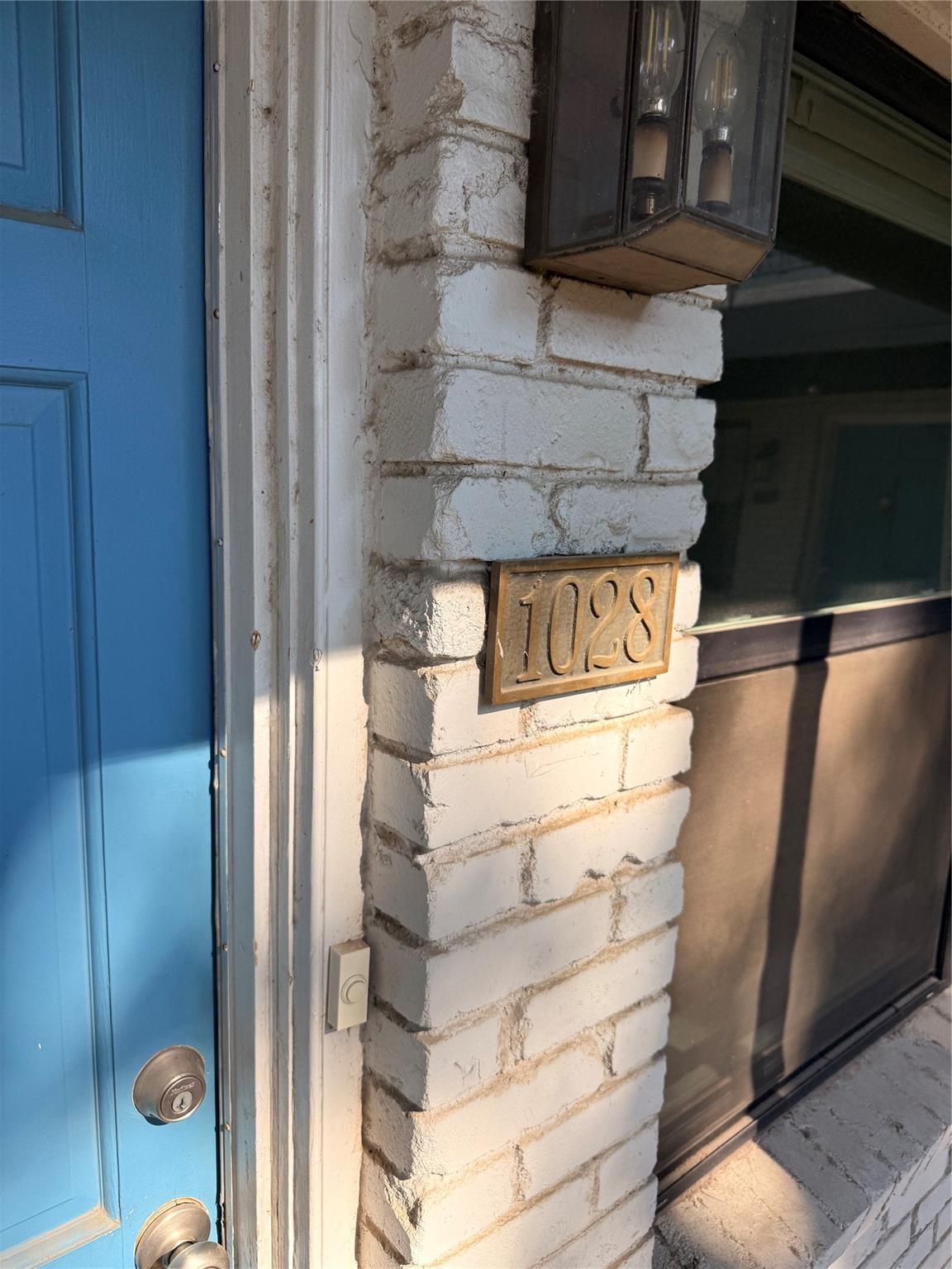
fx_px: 880
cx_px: 476
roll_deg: -2.0
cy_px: 634
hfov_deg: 56.8
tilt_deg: -8.4
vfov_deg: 71.6
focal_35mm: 24
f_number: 1.78
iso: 80
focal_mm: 6.76
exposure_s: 1/1271
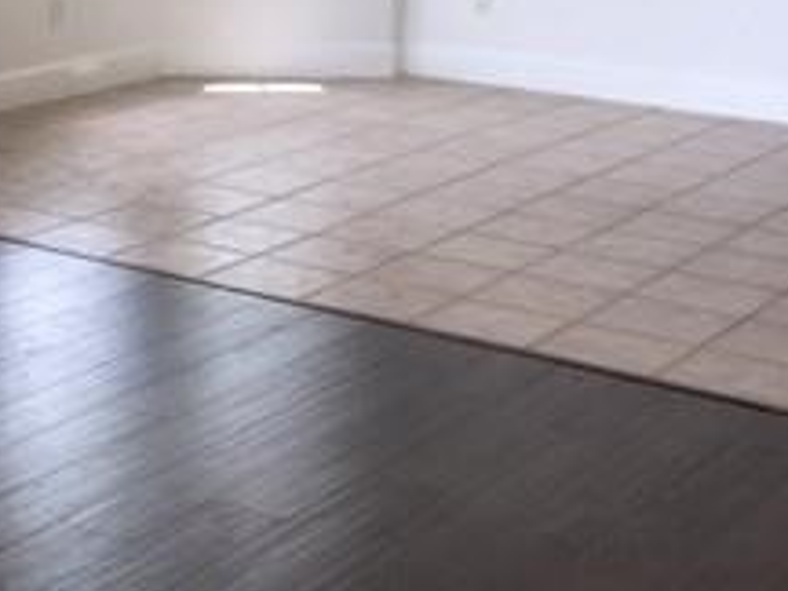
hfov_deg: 22.1
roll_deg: -0.9
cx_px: 58
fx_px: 1958
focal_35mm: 86
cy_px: -22
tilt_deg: -6.0
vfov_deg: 16.7
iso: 25
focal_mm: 4.15
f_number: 2.2
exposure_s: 1/60
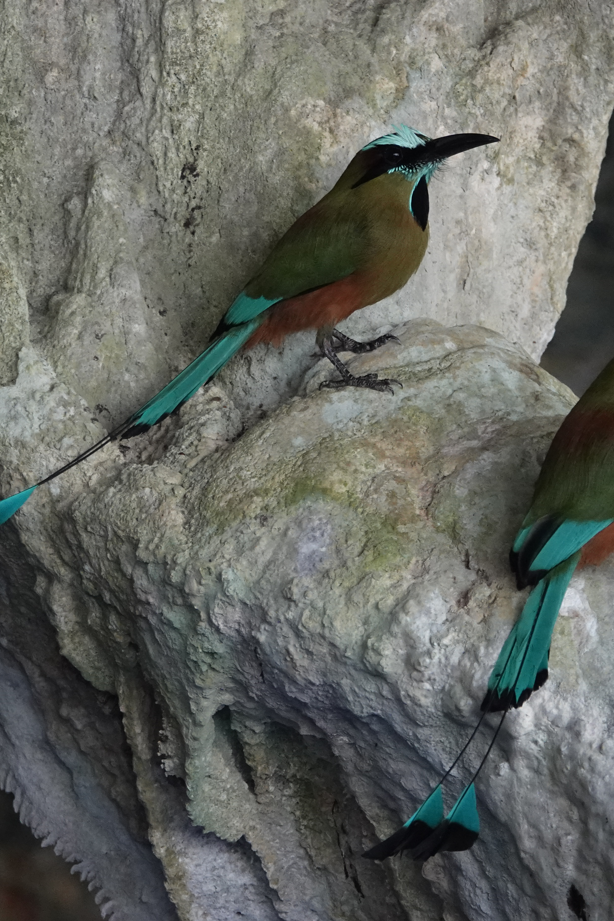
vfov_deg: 2.6
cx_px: 426
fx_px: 20514
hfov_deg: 1.7
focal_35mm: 802
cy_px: 461
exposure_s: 1/40
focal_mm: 195.64
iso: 1250
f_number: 4
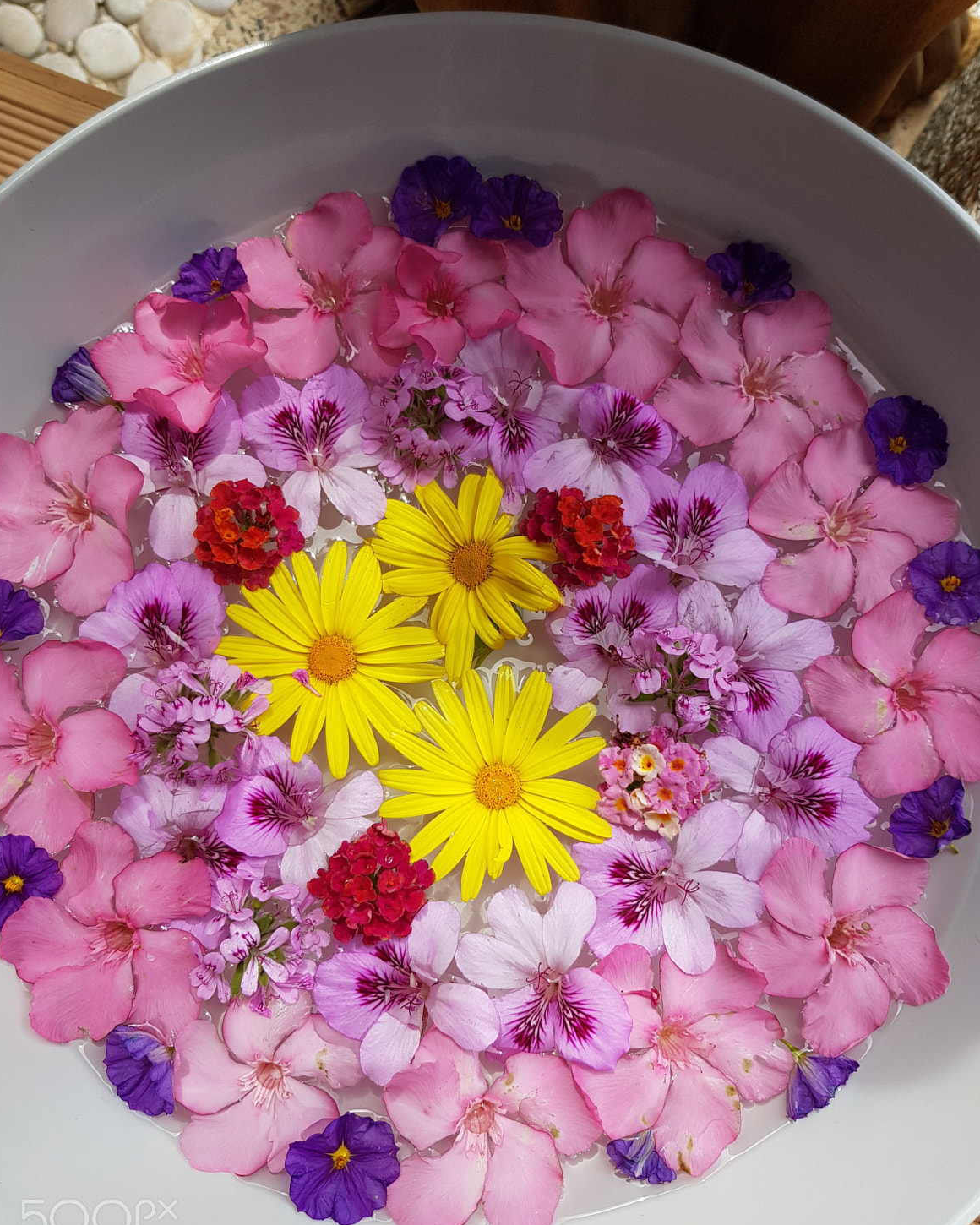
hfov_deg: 51.5
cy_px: 654
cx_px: 475
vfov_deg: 62.1
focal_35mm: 28
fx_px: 1015
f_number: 1.7
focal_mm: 4.2
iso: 40
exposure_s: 1/822
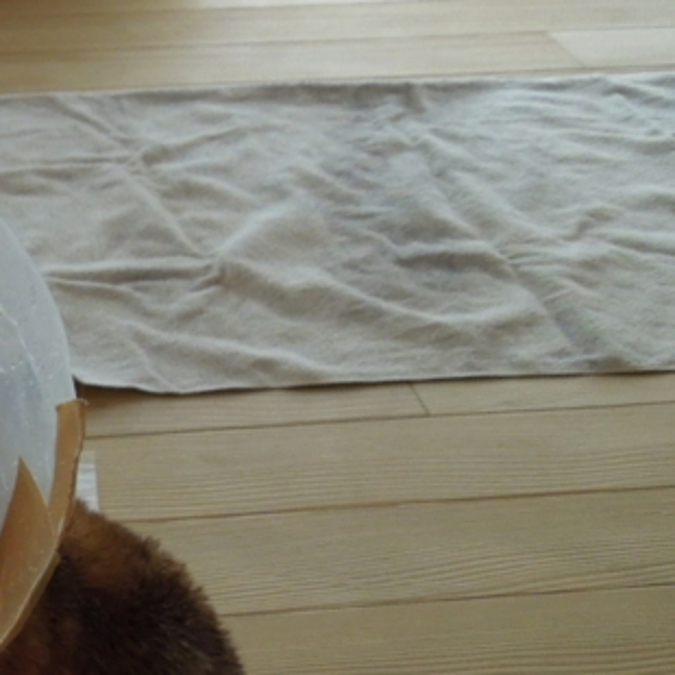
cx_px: -179
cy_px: 523
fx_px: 1257
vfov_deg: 29.5
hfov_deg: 26.1
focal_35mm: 57
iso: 560
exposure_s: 1/30
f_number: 3.3
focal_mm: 4.5
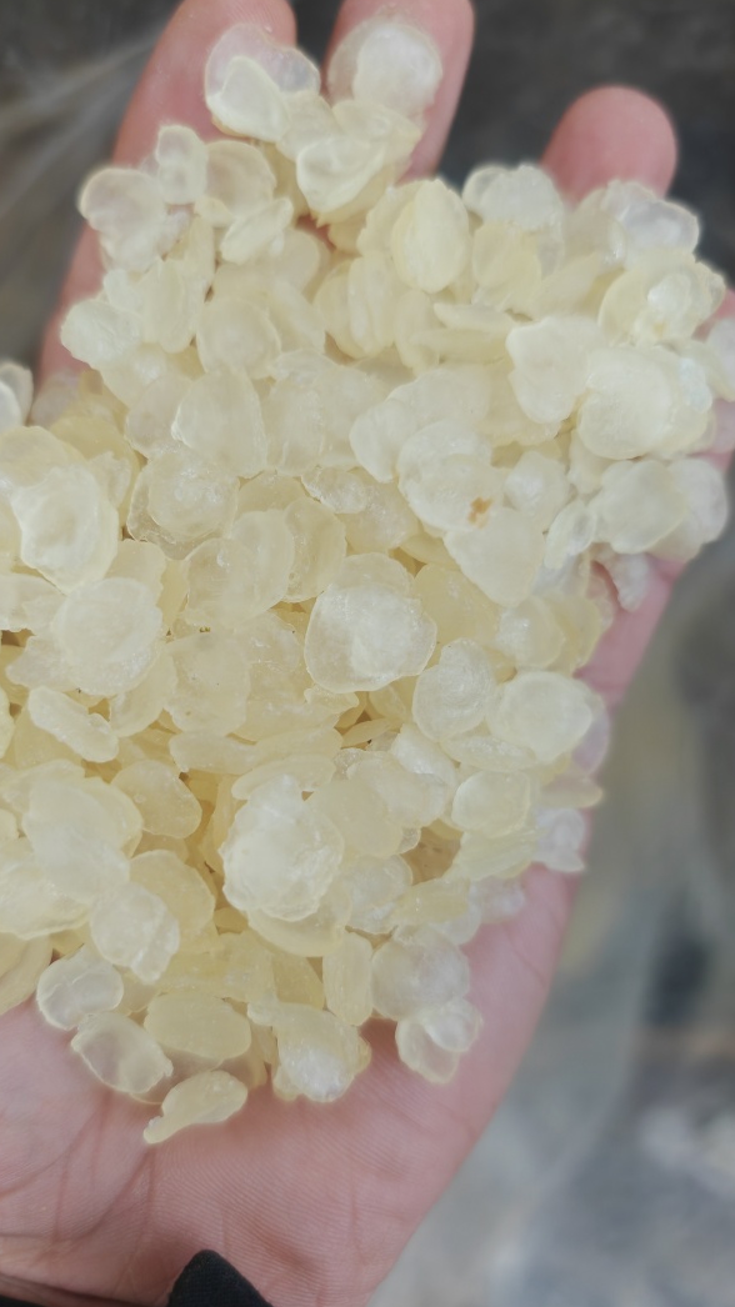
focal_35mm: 30
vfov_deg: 64.3
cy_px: 660
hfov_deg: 38.7
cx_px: 282
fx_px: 1040
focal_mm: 7.62
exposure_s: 1/100
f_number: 1.6
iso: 160
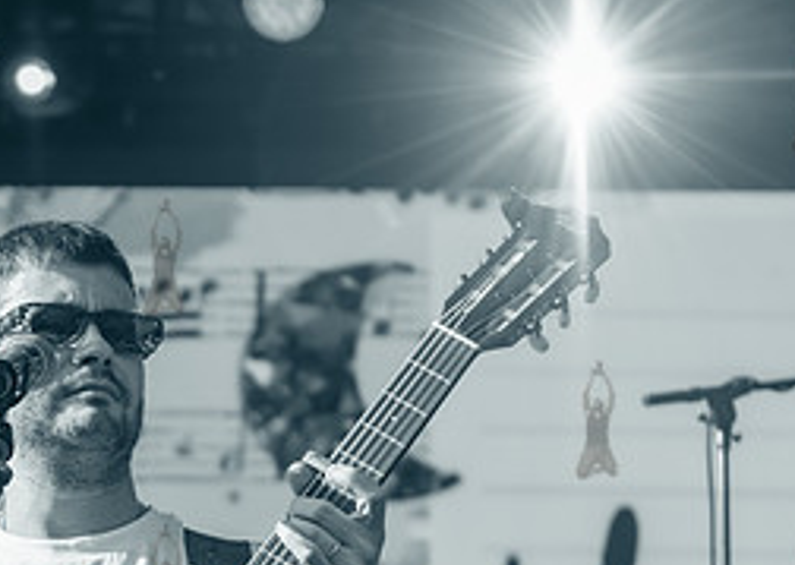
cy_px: 501
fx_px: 3651
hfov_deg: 12.3
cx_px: -15
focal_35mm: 162
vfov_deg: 8.8
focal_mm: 60
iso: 500
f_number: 4
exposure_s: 1/2000
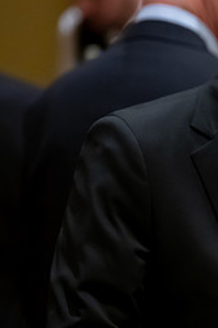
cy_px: 152
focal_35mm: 414
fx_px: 3765
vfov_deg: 5.0
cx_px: 329
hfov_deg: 3.3
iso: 3200
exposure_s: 1/125
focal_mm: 140
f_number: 2.8
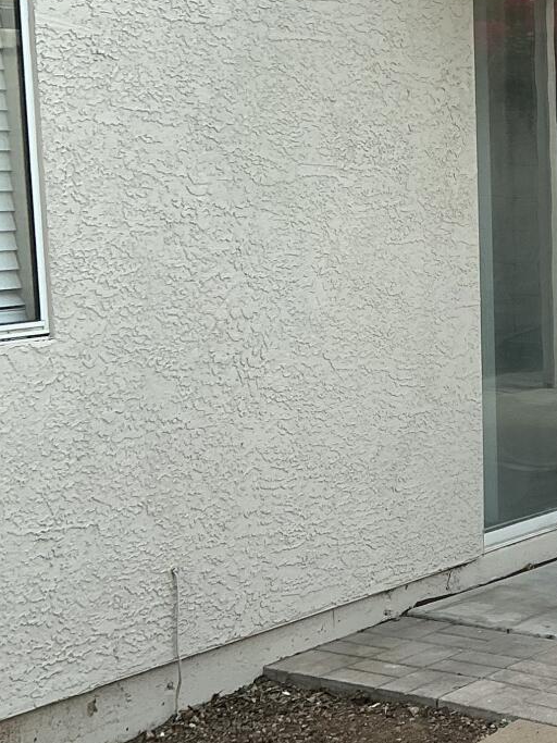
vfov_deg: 23.6
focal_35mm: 82
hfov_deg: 16.6
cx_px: 797
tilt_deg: -12.9
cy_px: 550
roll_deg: -2.8
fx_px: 1760
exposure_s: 1/454
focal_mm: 3
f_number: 1.8
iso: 25
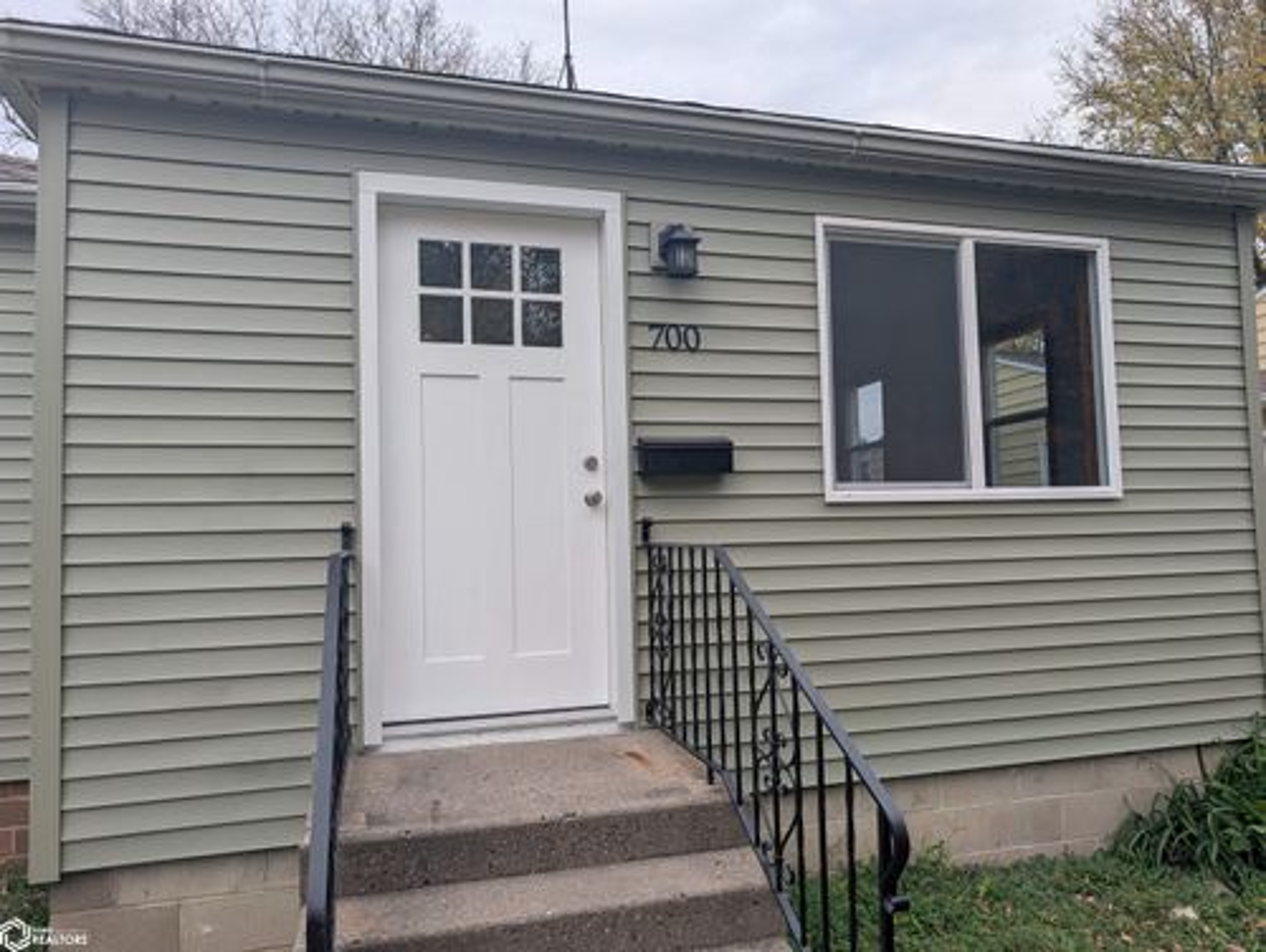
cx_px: 633
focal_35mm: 24
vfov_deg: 56.9
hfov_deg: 71.5
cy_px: 476
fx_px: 879
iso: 21
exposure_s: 1/222
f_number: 1.68
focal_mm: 6.9
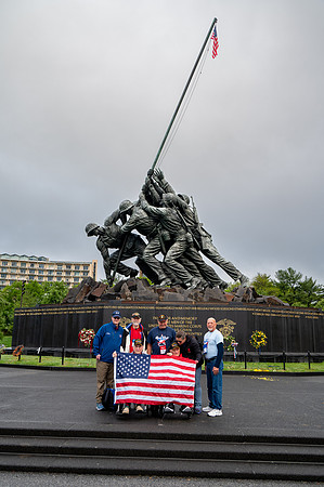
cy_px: 244
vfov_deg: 58.8
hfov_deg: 41.0
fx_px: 433
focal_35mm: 32
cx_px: 162
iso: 140
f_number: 6.3
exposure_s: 1/100
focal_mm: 32
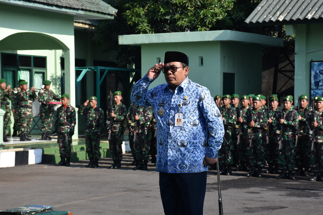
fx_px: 834
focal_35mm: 93
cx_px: 162
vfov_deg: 14.7
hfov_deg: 21.9
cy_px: 108
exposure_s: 1/500
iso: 280
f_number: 8
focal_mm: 62
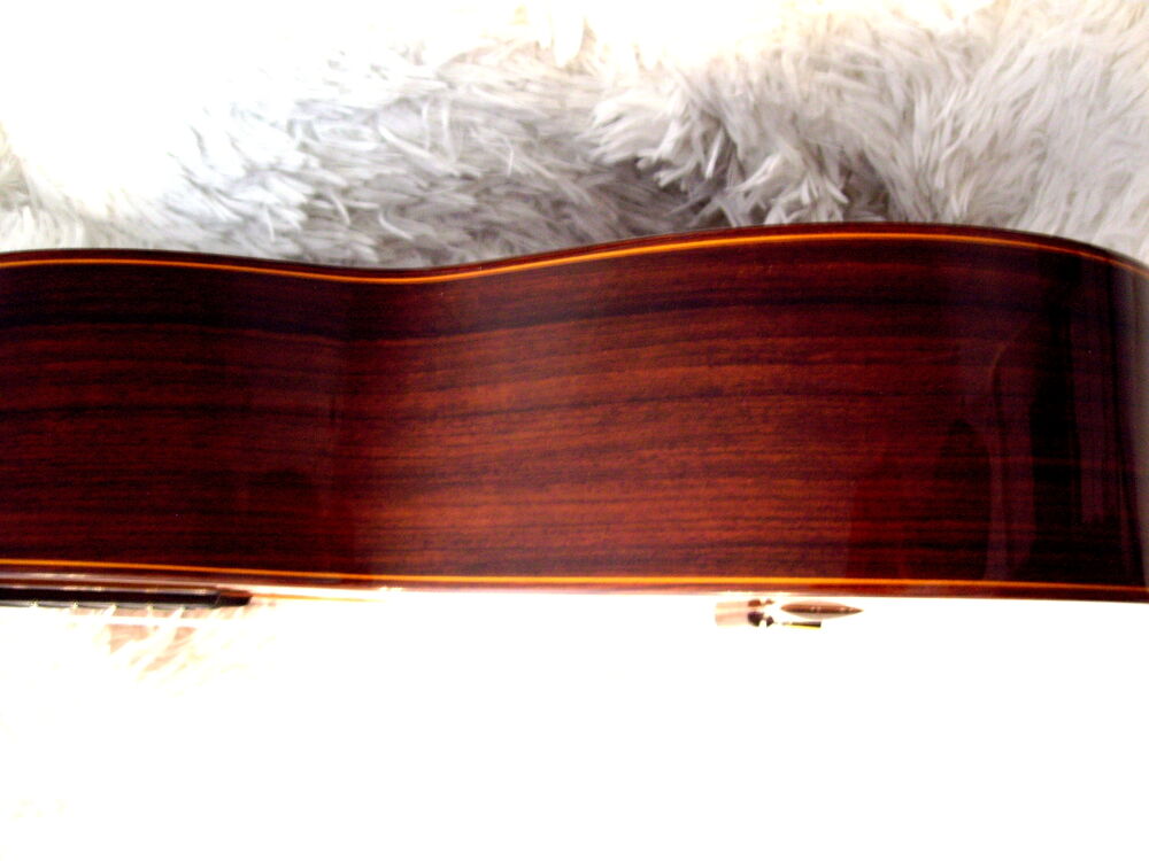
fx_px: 1261
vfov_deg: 37.7
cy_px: 430
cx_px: 574
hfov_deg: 49.0
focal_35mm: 38
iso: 200
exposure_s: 1/4
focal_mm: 6.2
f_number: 2.7
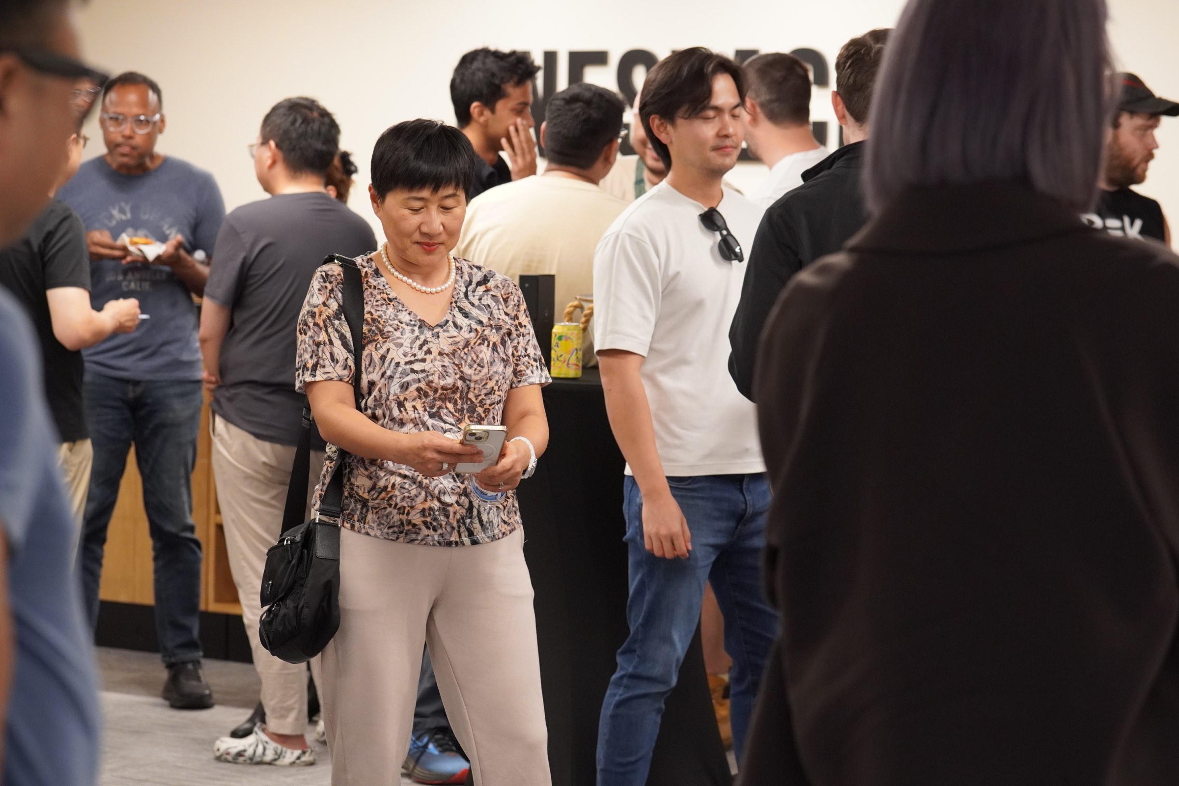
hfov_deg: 18.2
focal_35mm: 112
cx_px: 590
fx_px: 3684
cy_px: 393
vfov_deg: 12.2
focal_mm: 75
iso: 2000
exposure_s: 1/160
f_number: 4
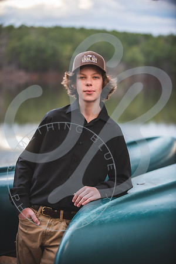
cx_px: 88
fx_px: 697
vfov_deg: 21.5
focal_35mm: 95
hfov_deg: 14.4
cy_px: 132
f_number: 2.8
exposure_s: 1/400
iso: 400
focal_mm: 95
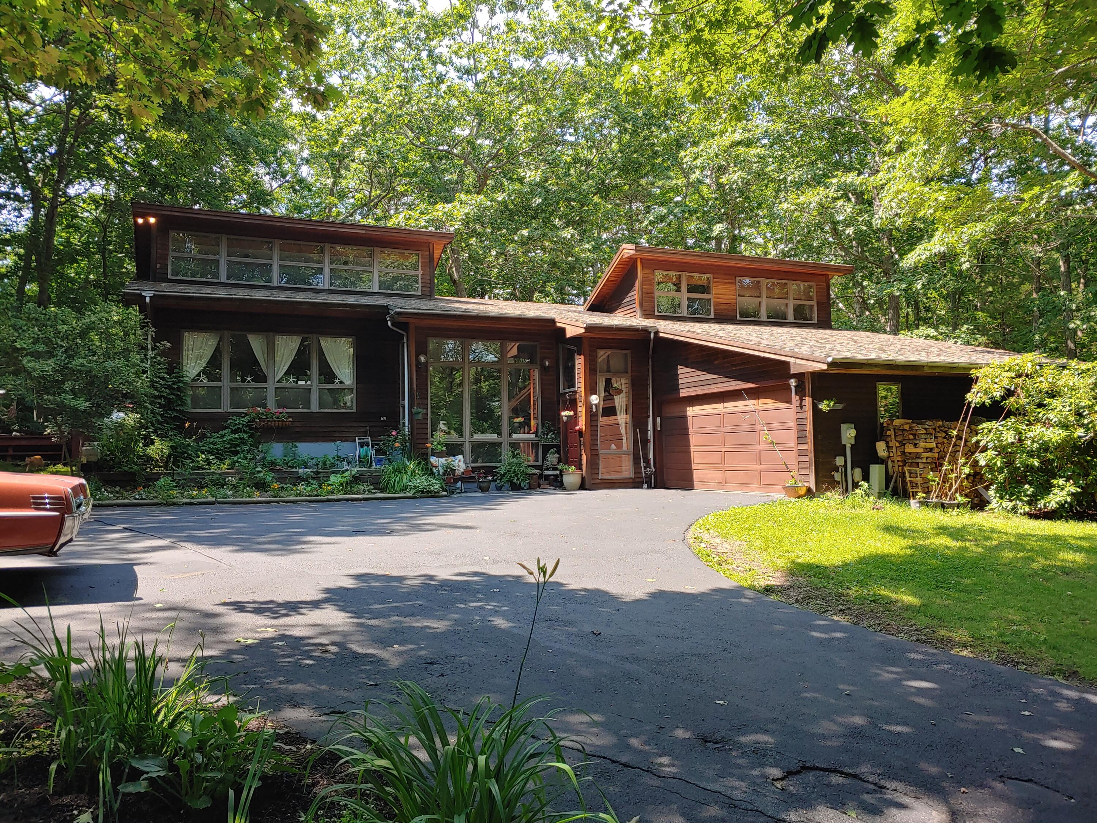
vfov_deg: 54.9
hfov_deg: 69.4
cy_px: 412
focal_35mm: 25
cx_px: 548
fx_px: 792
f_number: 1.5
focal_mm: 4.23
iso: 50
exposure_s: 1/412
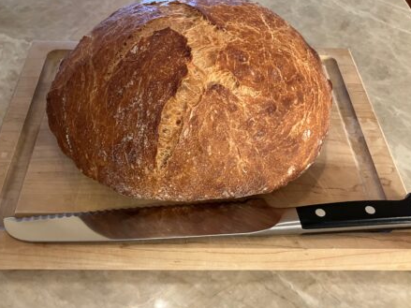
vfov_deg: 41.8
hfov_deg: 53.9
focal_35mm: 34
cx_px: 192
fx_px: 404
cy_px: 148
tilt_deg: -48.2
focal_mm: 3.99
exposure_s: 1/30
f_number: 1.8
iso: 500
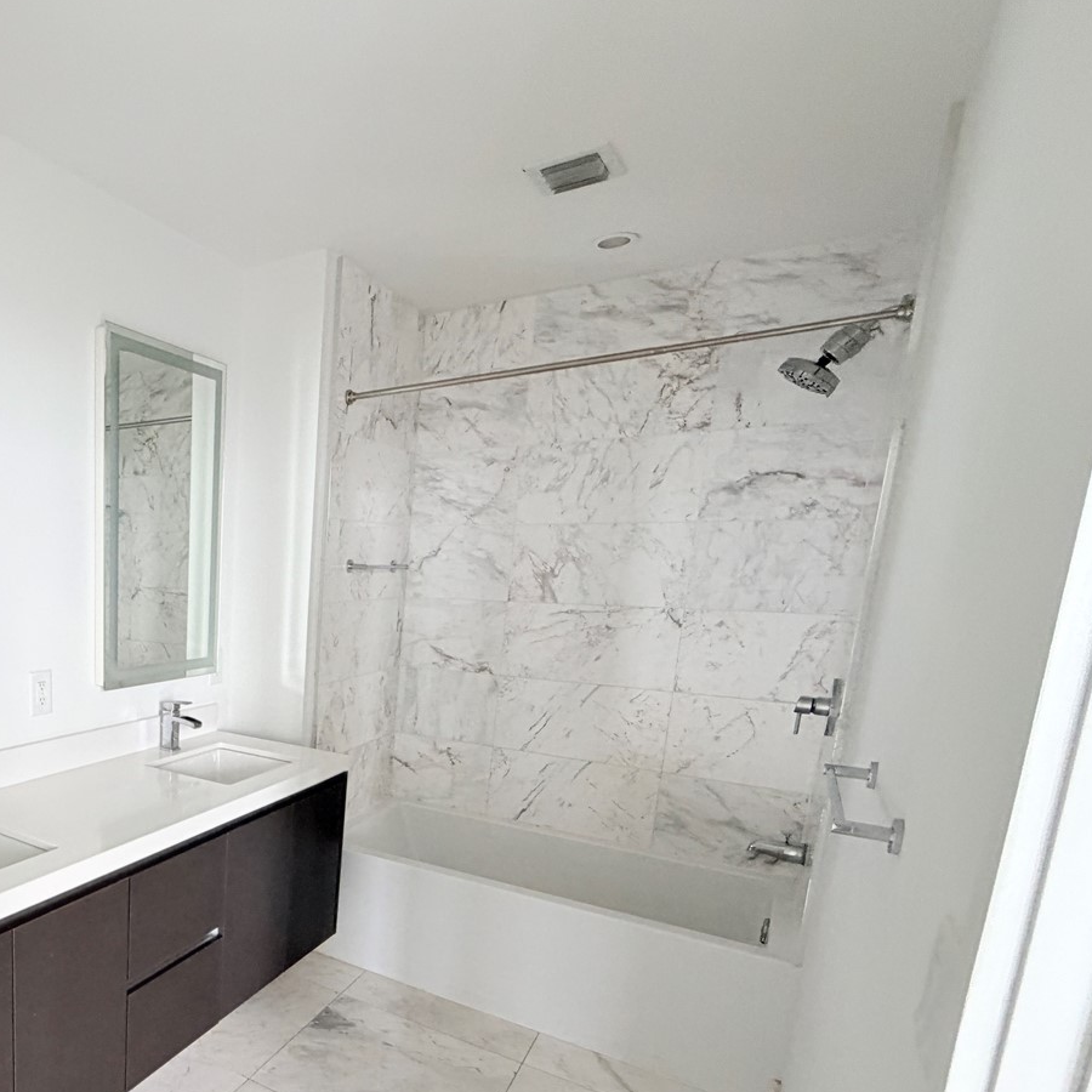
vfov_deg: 68.0
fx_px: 785
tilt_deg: -12.6
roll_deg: -0.9
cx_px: 164
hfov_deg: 61.6
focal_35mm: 22
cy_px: 711
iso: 320
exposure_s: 1/114
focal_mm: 2.22
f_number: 2.2
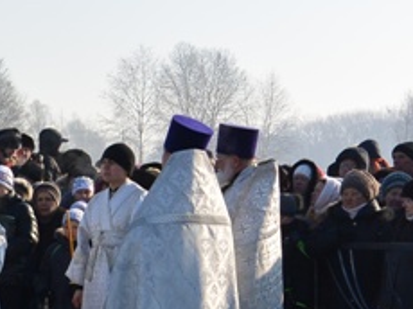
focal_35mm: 124
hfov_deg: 15.3
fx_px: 1478
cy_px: 223
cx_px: -88
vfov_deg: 11.9
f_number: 4.5
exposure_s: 1/640
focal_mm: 14
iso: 100
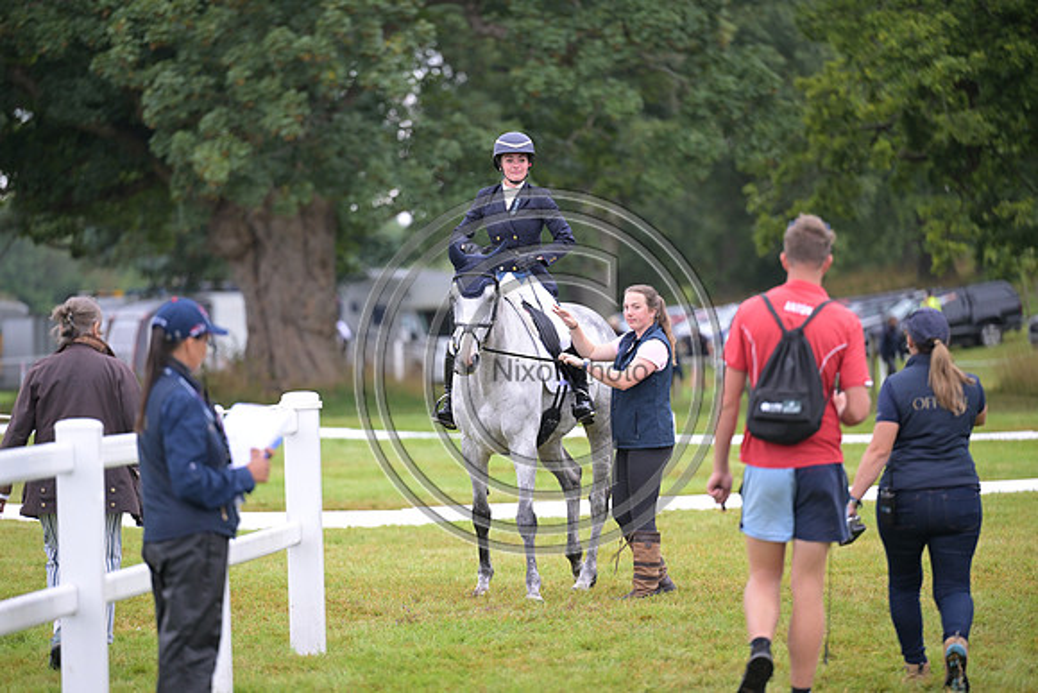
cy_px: 346
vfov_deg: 6.9
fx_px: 5768
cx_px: 519
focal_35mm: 200
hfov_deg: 10.3
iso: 1250
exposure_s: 1/1250
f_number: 3.2
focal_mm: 200
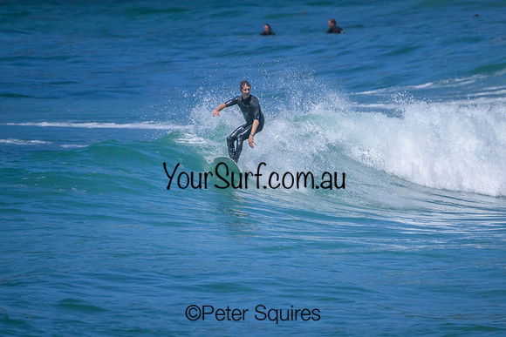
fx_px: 14058
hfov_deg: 2.1
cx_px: 253
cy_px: 168
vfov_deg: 1.4
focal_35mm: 1000
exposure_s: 1/2000
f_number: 11
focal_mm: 1000
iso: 2800
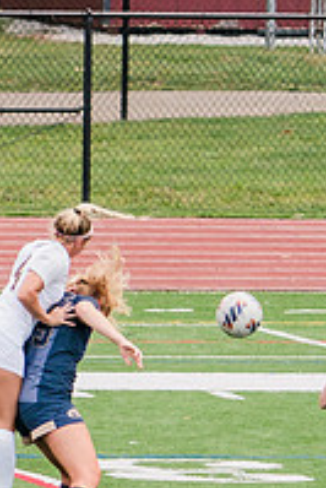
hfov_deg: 1.5
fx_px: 12637
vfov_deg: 2.2
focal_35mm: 932
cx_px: -56
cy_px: 418
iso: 800
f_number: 5.6
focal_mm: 200
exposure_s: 1/1600
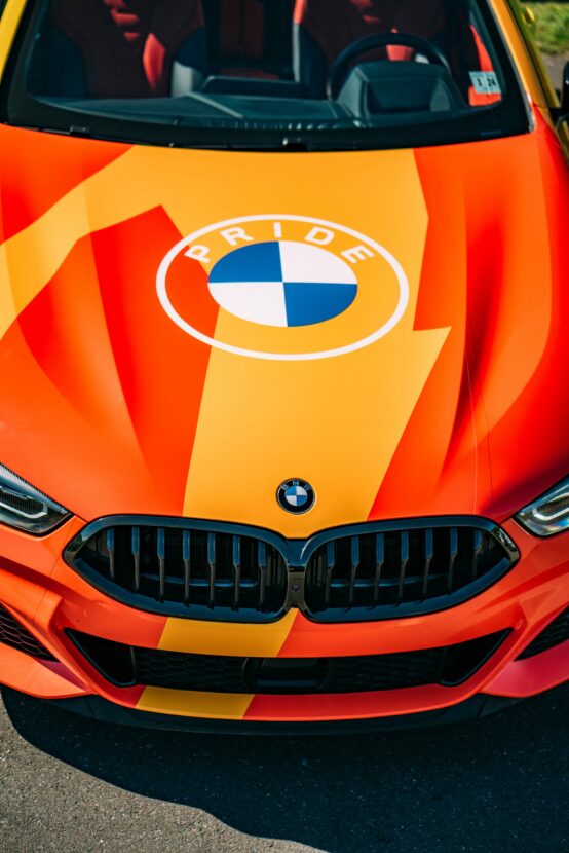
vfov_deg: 23.9
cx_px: 284
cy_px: 426
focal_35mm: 85
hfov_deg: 16.1
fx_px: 2013
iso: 50
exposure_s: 1/1250
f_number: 1.8
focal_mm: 85
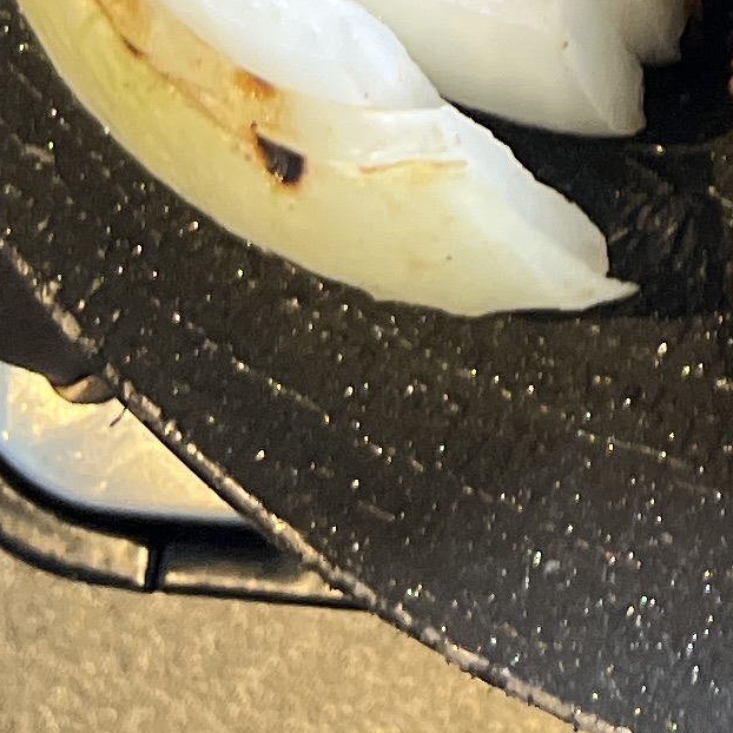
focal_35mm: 149
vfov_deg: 10.8
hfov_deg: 10.6
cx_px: 1515
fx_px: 3570
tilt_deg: -69.3
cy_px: -692
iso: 160
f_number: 1.6
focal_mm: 5.1
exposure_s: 1/60
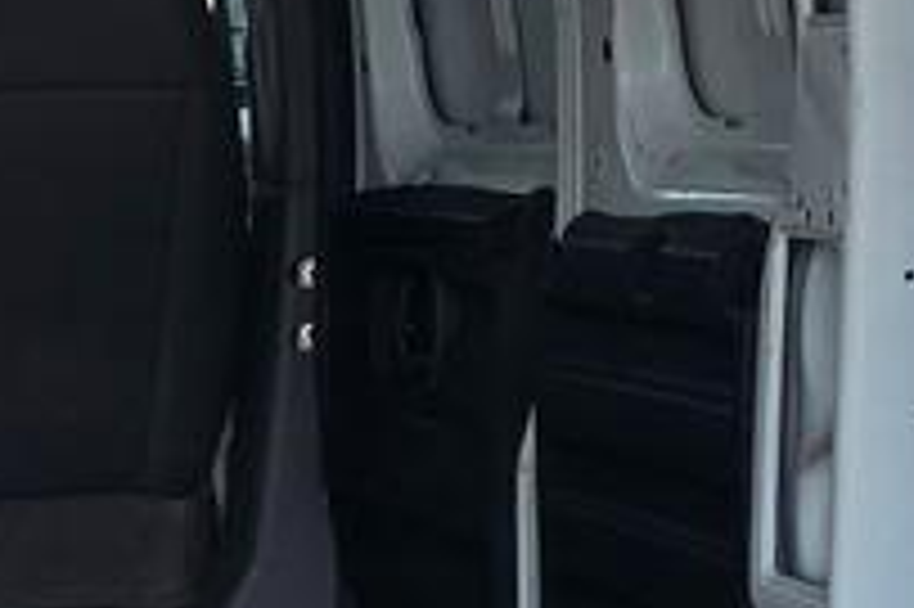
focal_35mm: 151
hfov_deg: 13.0
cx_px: -392
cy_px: 793
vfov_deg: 8.9
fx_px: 3831
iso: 80
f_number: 1.7
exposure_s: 1/1212
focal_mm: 6.3
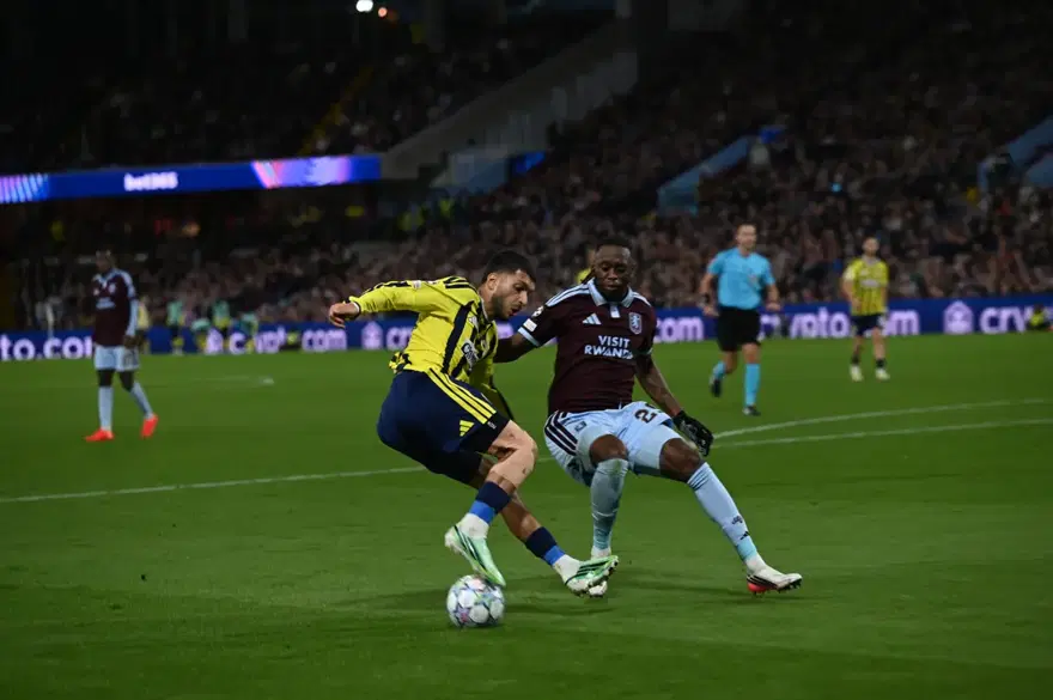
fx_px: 4822
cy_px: 350
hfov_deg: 12.5
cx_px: 526
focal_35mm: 165
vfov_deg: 8.3
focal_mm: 165
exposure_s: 1/400
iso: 400
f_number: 3.5
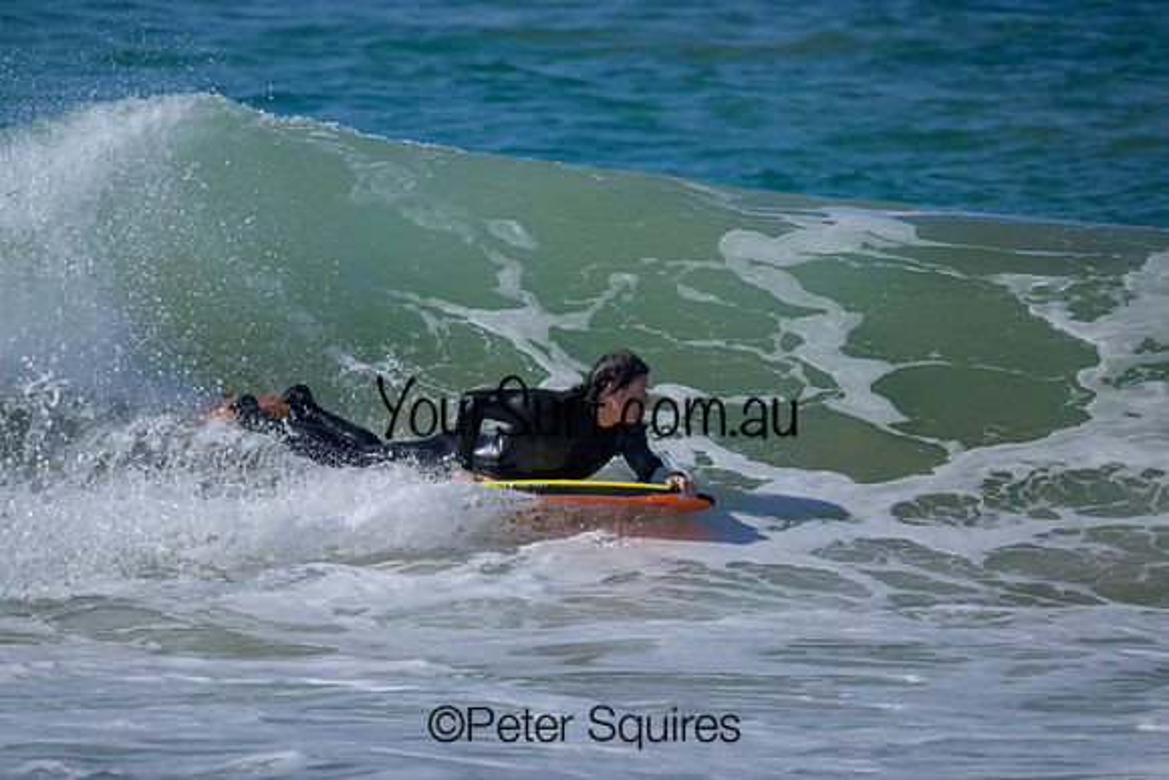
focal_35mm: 1099
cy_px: 333
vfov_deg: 1.3
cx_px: 366
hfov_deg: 1.9
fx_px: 35682
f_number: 6.3
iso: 250
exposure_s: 1/2000
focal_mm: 800
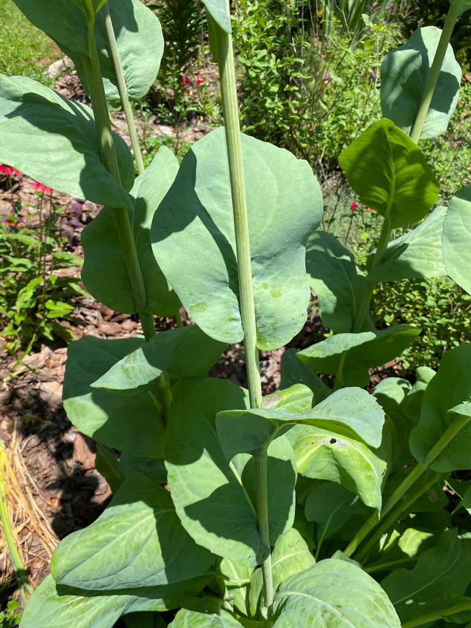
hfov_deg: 53.1
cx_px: 236
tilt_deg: -37.3
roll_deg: -3.0
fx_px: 472
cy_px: 314
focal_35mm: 26
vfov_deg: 67.3
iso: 32
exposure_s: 1/1678
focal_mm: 4.25
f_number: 1.8
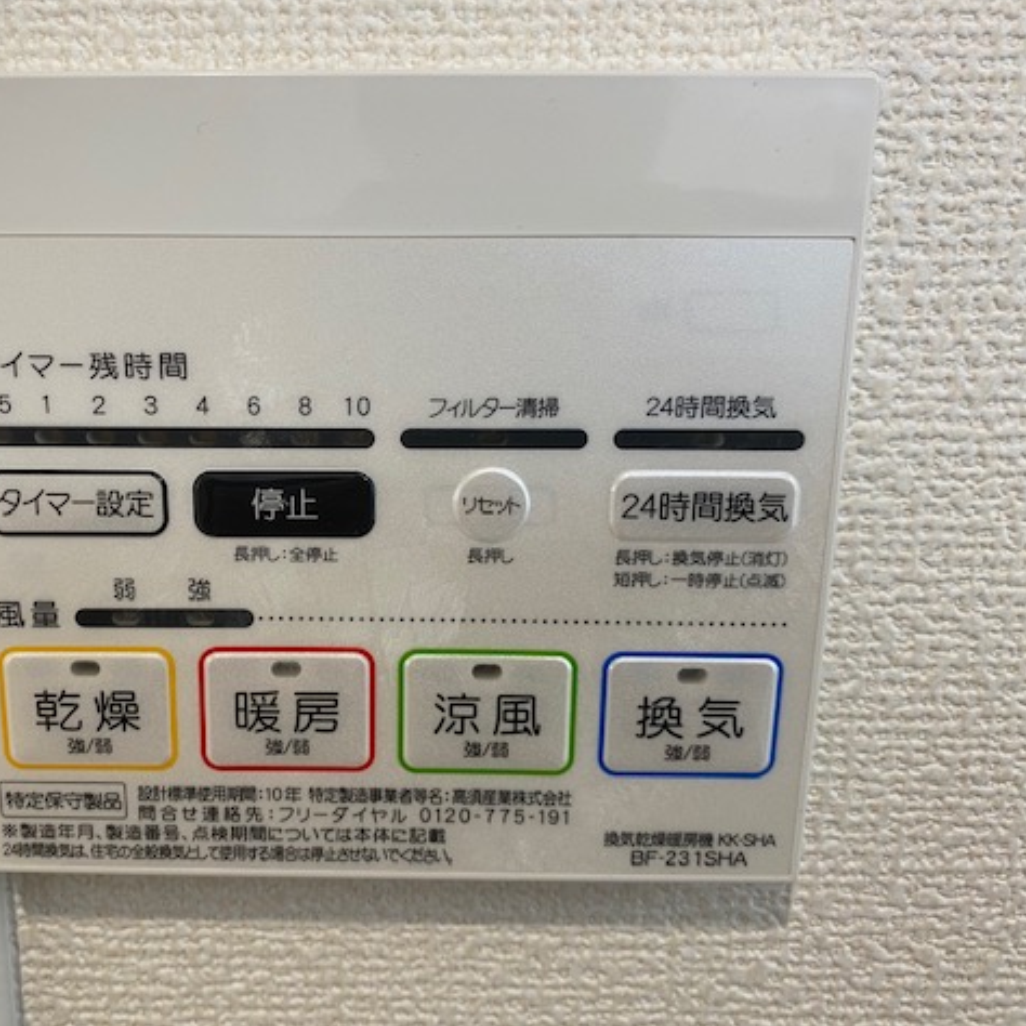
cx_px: 353
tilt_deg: -12.2
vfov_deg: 52.5
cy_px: 513
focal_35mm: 31
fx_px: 1040
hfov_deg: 51.7
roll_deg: +0.2
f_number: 1.8
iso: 80
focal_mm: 4.25
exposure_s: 1/60
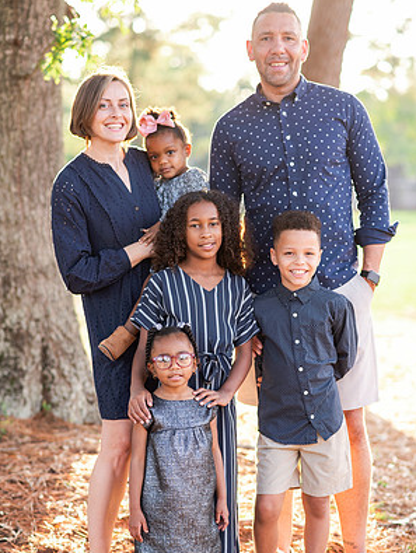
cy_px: 311
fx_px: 1488
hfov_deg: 15.9
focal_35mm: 93
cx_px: 207
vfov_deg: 21.1
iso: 320
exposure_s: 1/500
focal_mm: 85
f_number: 2.5
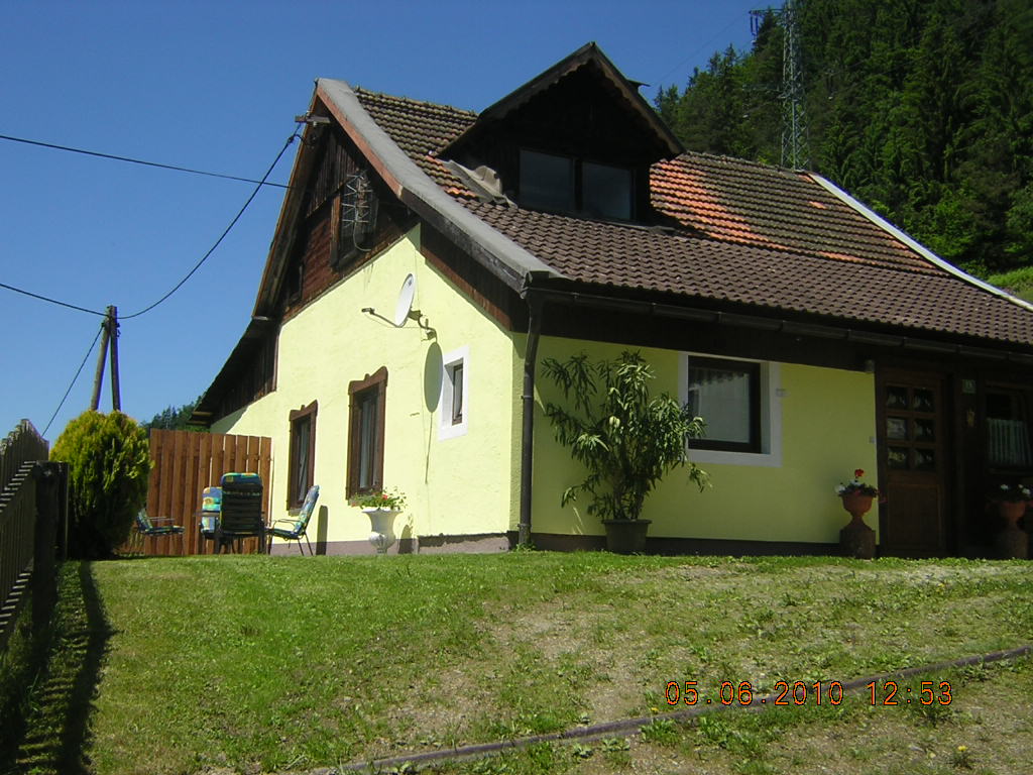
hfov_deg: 51.4
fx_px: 1074
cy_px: 388
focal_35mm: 36
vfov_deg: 39.7
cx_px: 516
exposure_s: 1/390
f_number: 5.2
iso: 100
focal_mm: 4.7
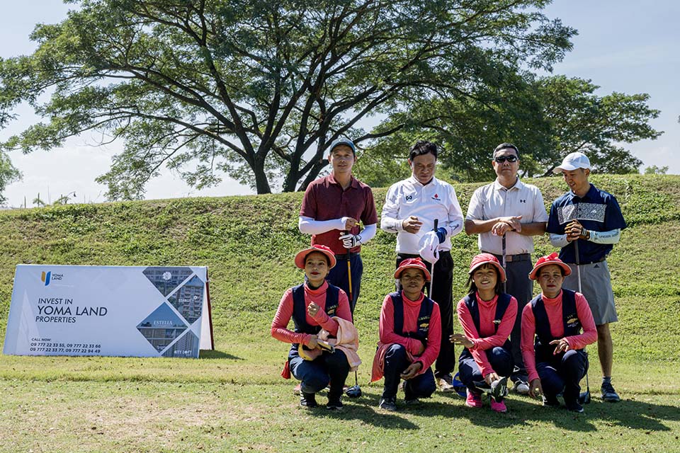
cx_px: 340
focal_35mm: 43
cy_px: 226
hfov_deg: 45.4
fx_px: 812
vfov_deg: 31.2
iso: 400
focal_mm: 43
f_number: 8
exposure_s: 1/640
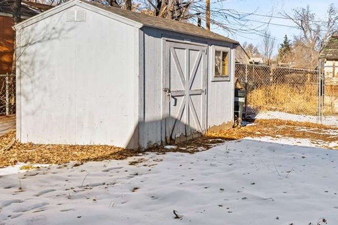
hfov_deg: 41.6
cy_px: 77
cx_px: 334
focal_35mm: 41
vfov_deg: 32.4
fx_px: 385
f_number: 8
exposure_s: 1/500
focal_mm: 16
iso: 500
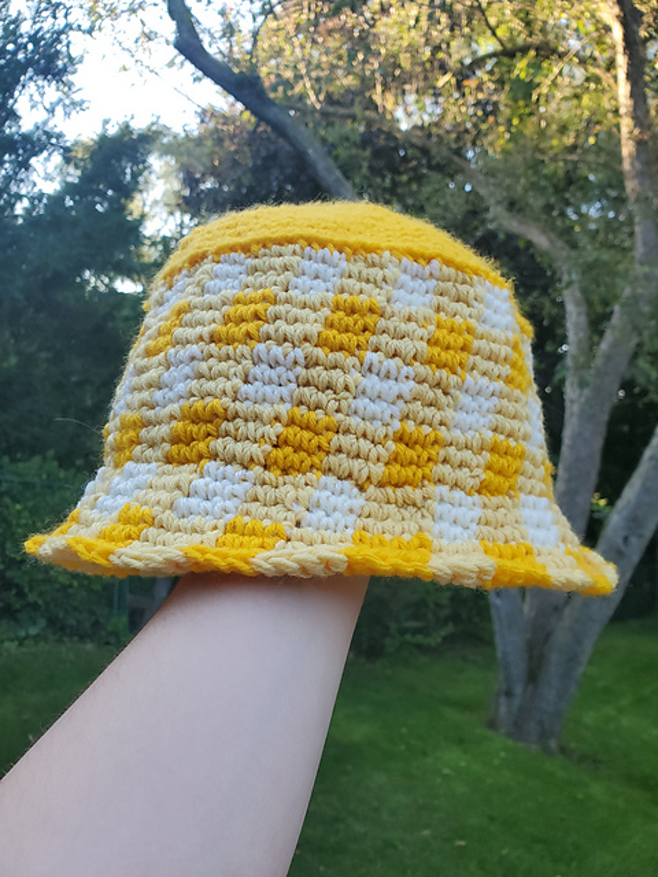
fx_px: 659
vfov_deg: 67.3
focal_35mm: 26
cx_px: 329
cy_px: 438
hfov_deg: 53.1
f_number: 2.4
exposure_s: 1/120
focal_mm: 4.3
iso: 80
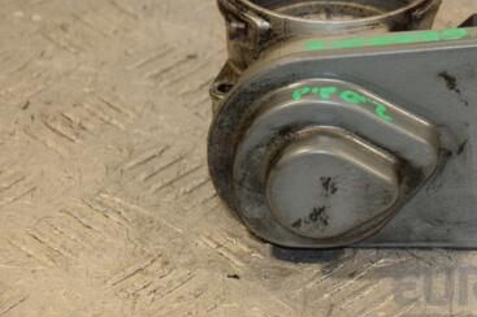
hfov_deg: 8.0
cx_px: 369
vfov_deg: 5.3
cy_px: 113
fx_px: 3413
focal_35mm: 258
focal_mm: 105
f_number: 5.6
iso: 800
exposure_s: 1/160
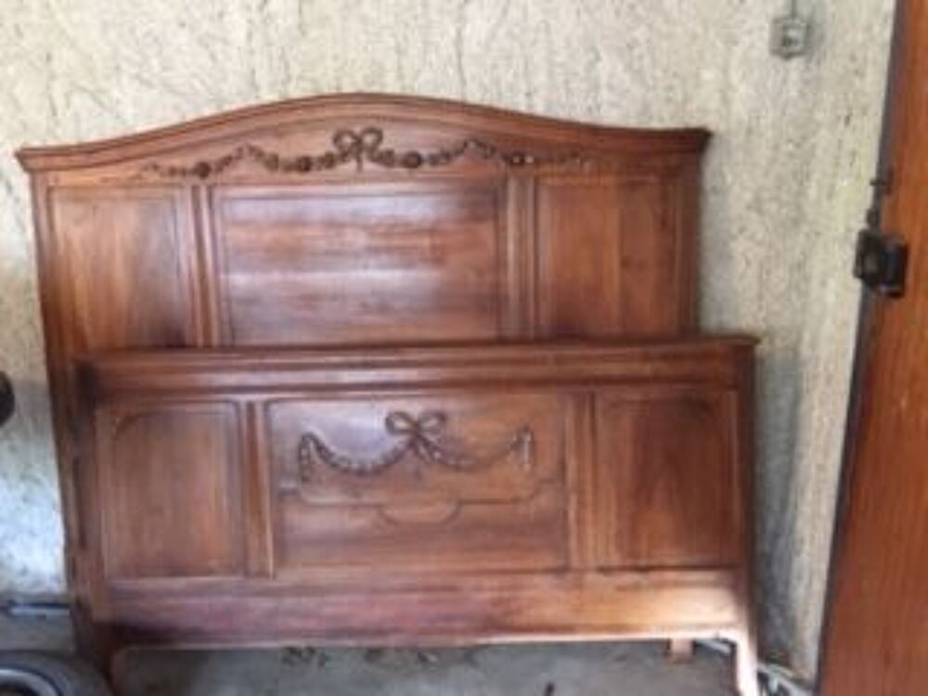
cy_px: 348
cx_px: 464
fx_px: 777
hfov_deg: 61.7
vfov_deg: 48.2
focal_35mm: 29
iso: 250
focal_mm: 4.15
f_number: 2.2
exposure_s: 1/17
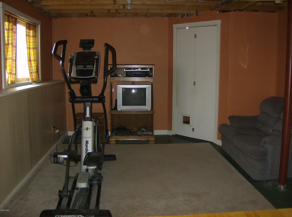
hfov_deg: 51.5
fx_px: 303
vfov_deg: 39.5
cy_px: 108
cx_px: 146
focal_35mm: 36
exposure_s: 1/60
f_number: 2.8
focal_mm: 6
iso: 200
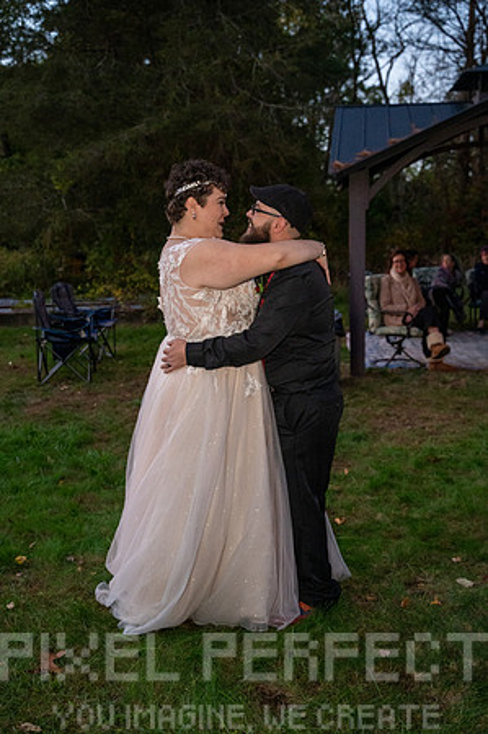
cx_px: 244
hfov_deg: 35.0
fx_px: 774
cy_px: 367
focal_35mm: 38
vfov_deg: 50.7
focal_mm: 38
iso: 9000
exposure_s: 1/60
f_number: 4
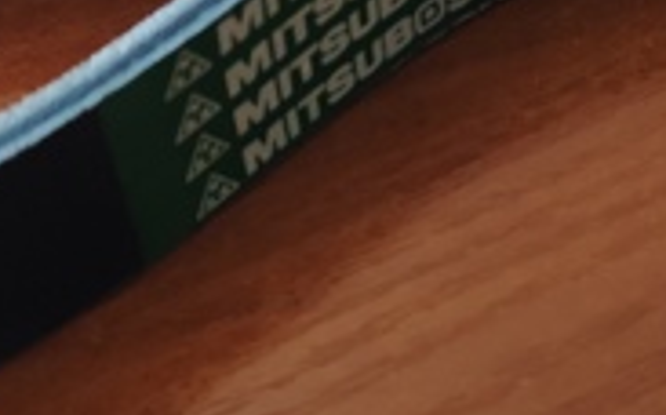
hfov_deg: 32.1
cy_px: 73
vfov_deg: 20.3
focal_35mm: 63
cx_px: 469
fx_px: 1142
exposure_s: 1/25
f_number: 1.79
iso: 1362
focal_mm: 4.74
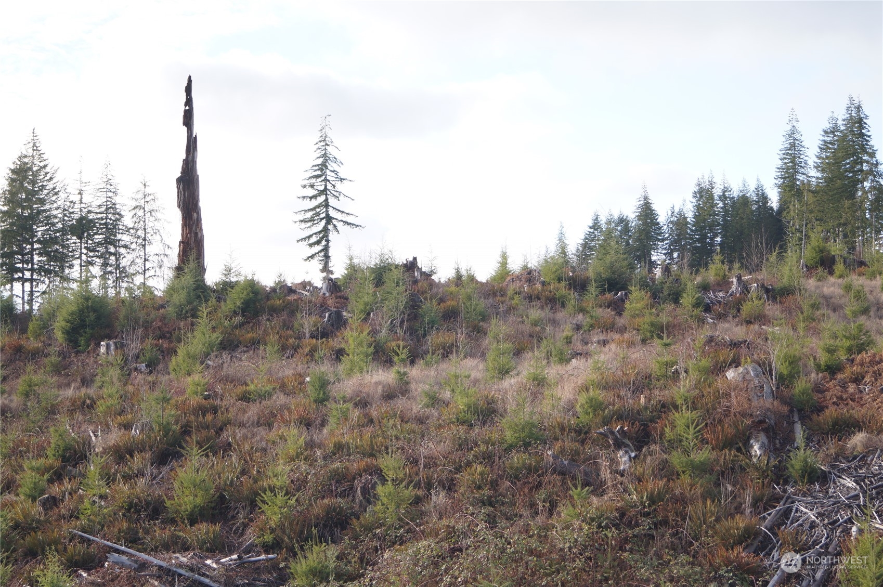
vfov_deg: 25.7
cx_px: 442
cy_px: 294
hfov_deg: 37.9
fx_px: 1287
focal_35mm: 52
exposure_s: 1/100
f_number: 10
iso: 100
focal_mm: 35
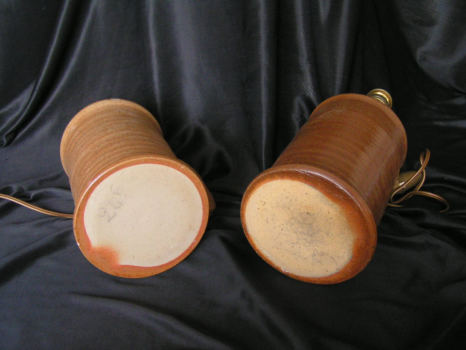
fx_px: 512
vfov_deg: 37.7
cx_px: 233
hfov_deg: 49.0
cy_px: 175
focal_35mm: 38
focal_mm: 5.8
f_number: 2.8
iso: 160
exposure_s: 1/40
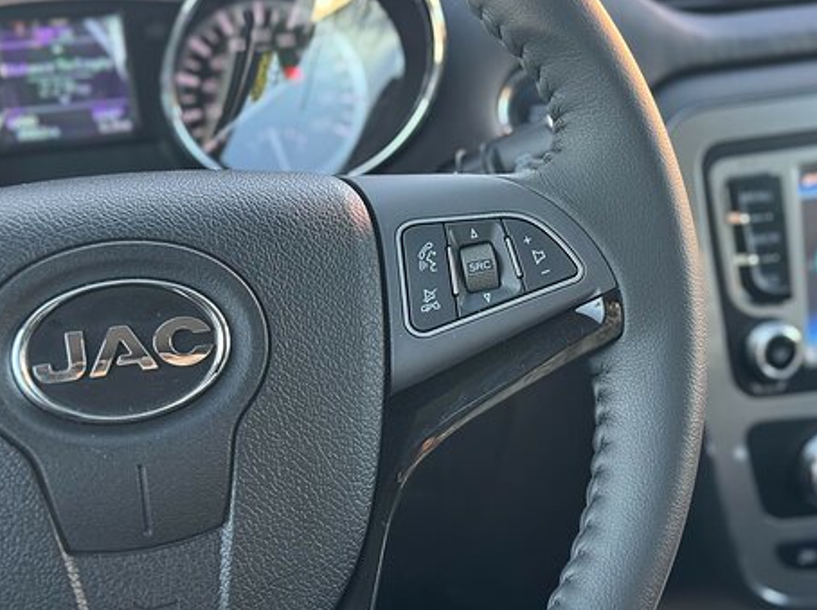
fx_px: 1367
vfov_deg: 25.2
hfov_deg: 33.3
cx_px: 426
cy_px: 275
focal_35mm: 58
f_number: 1.78
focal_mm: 6.76
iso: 250
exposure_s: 1/60
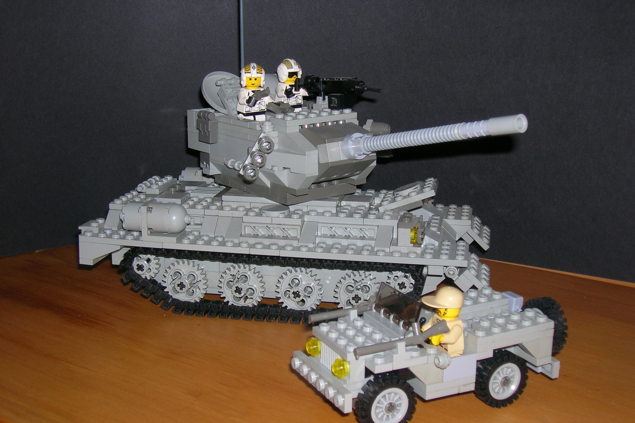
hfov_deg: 41.1
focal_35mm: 48
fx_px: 846
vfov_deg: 28.1
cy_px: 216
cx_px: 318
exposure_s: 1/60.1
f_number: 3.2
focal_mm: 7.7
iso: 50
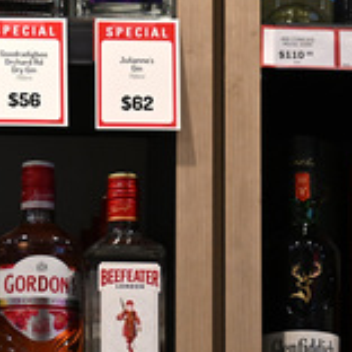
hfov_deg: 8.9
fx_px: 2255
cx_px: 203
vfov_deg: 8.9
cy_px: 250
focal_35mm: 196
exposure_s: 1/160
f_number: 2.8
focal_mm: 40
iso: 800
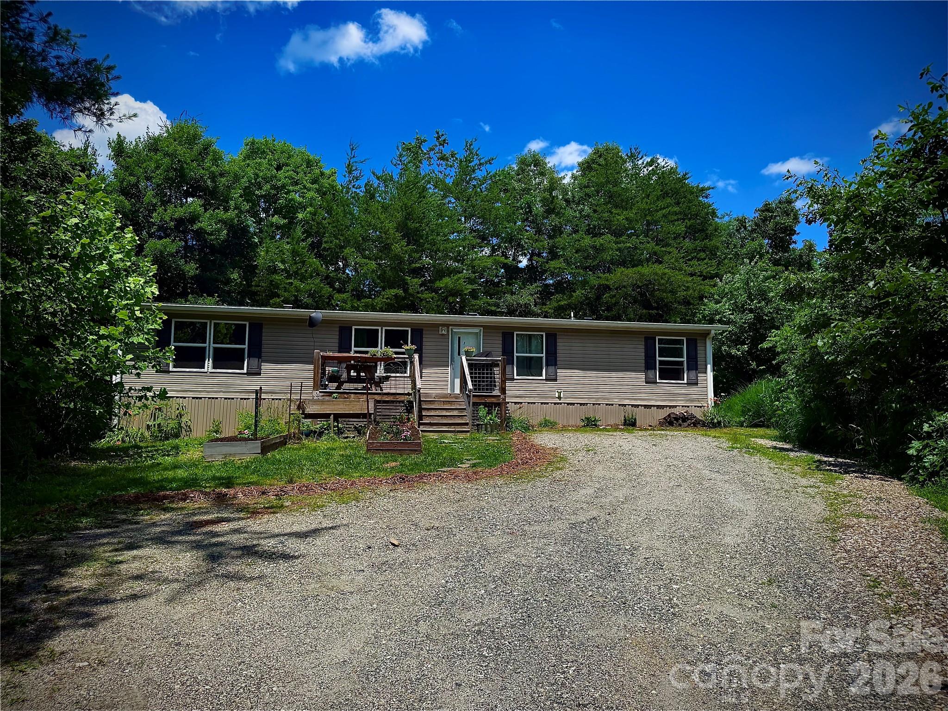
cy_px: 356
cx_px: 474
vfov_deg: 56.8
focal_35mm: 24
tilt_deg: +4.5
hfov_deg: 71.6
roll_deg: -1.0
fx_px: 657
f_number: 1.78
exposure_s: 1/4673
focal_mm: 6.76
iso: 80
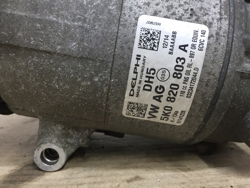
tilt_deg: -10.6
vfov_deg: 48.2
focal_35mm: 29
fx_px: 209
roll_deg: +0.8
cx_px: 125
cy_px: 94
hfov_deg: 61.7
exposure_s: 1/33
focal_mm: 4.15
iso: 100
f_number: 2.2
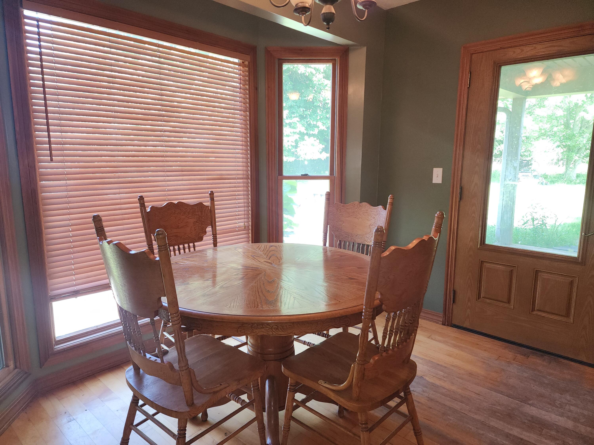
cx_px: 297
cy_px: 222
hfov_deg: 73.9
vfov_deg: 58.9
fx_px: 395
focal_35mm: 23
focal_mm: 6.4
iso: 100
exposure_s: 1/60
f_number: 1.8
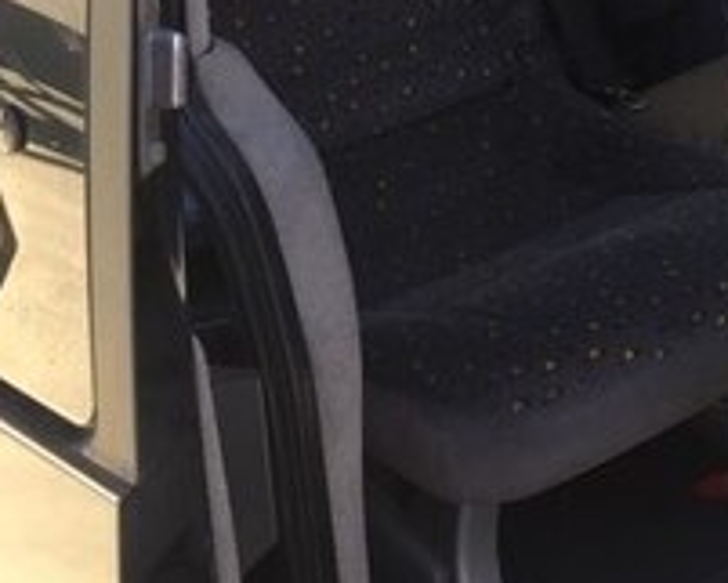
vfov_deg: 15.9
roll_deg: +1.3
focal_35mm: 93
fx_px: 2005
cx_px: 1047
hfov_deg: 18.5
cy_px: -125
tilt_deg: -14.8
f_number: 2.2
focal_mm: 4.15
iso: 32
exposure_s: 1/105
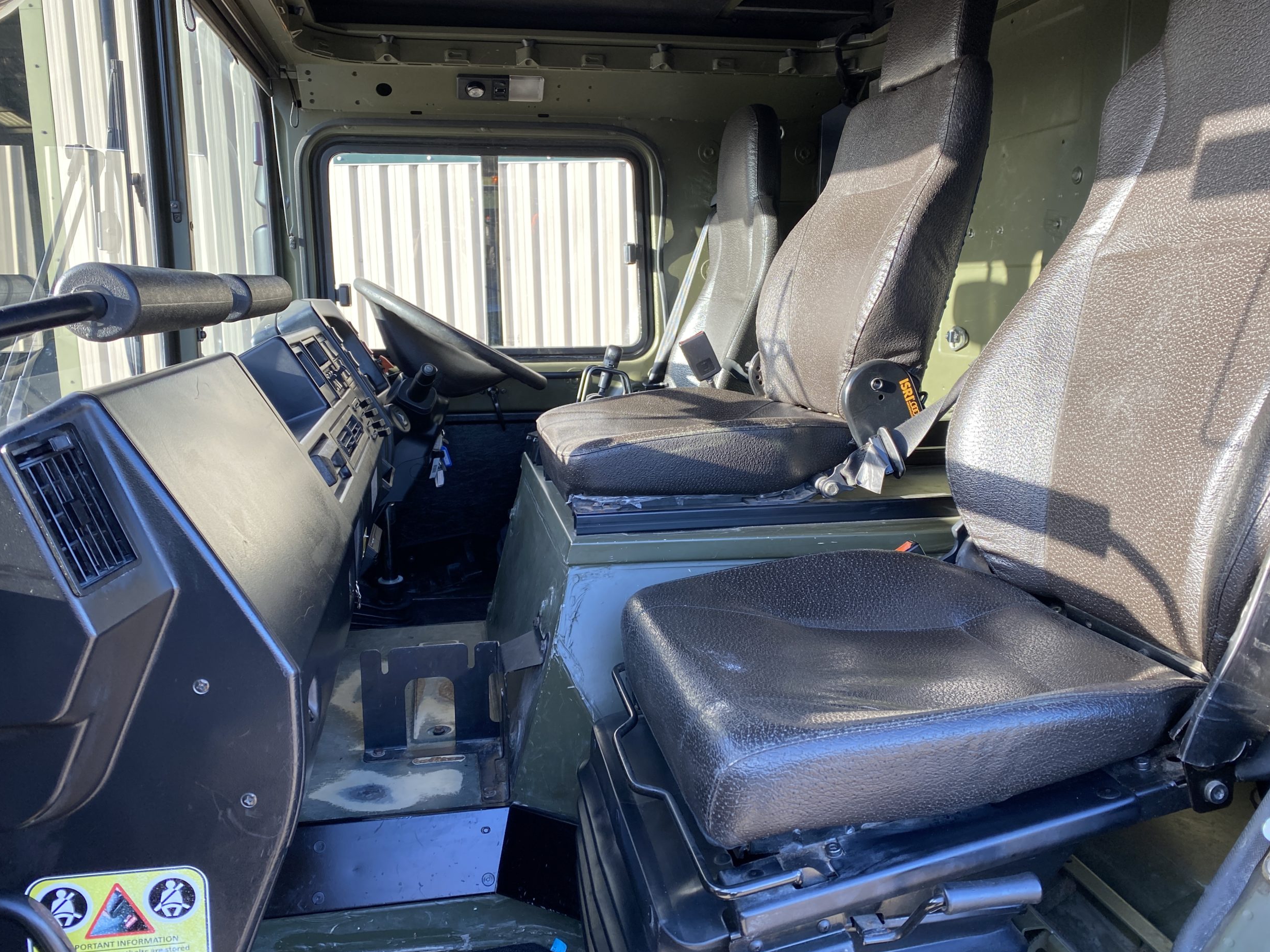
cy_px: 461
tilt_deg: -8.7
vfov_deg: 51.3
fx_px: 991
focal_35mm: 27
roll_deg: +0.8
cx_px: 640
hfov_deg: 65.3
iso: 32
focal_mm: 4.25
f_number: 1.8
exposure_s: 1/121
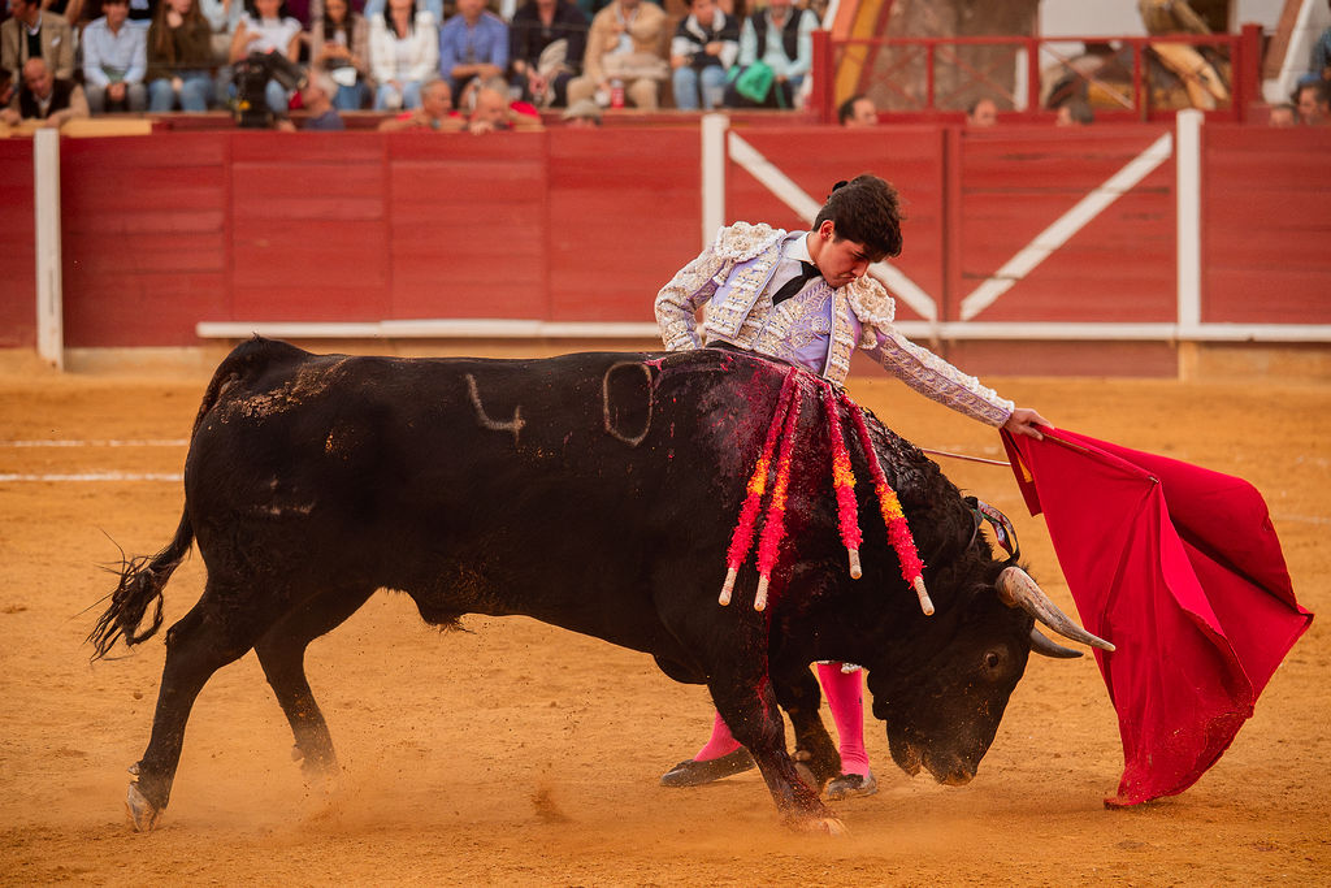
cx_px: 666
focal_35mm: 162
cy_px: 444
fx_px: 5994
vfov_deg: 8.5
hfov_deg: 12.7
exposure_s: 1/1000
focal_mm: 162.1
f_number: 5.6
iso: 6400
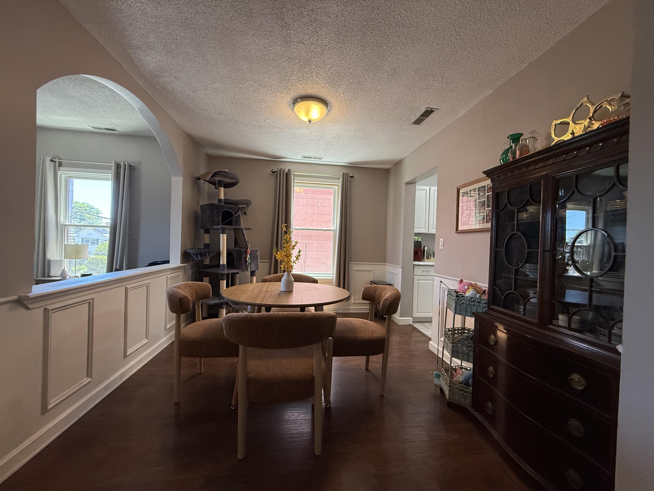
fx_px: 265
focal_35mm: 14
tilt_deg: -1.0
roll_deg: -2.0
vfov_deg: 85.7
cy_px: 246
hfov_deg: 102.1
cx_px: 327
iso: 250
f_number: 2.2
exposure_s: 1/120
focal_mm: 2.22
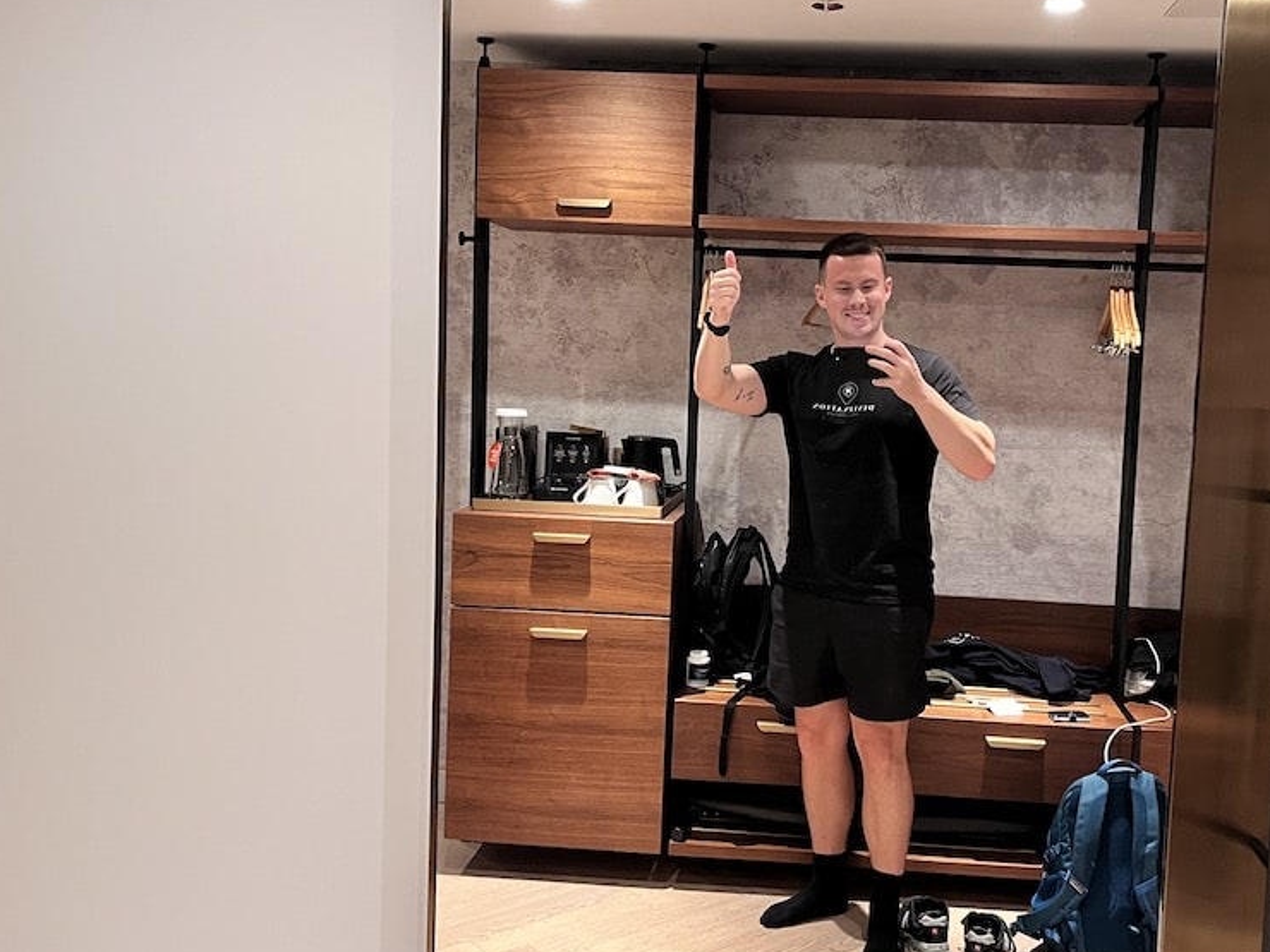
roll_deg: -2.0
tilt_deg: -5.2
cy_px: 482
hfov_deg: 51.0
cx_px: 760
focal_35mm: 36
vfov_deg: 39.7
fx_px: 1321
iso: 320
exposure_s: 1/50
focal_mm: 5.1
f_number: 1.6
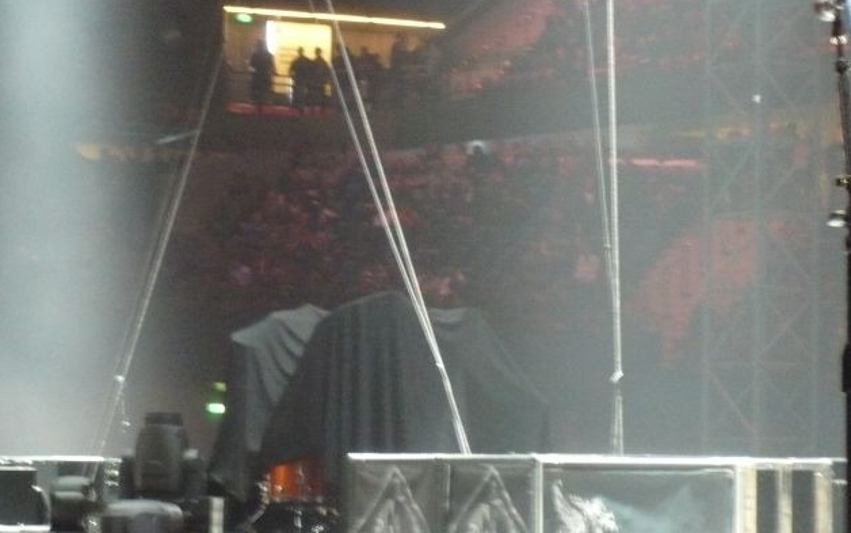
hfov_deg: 15.5
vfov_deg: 9.7
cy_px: 354
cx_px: 331
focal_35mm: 135
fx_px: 3132
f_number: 5.6
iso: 800
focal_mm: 16.4
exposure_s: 1/6
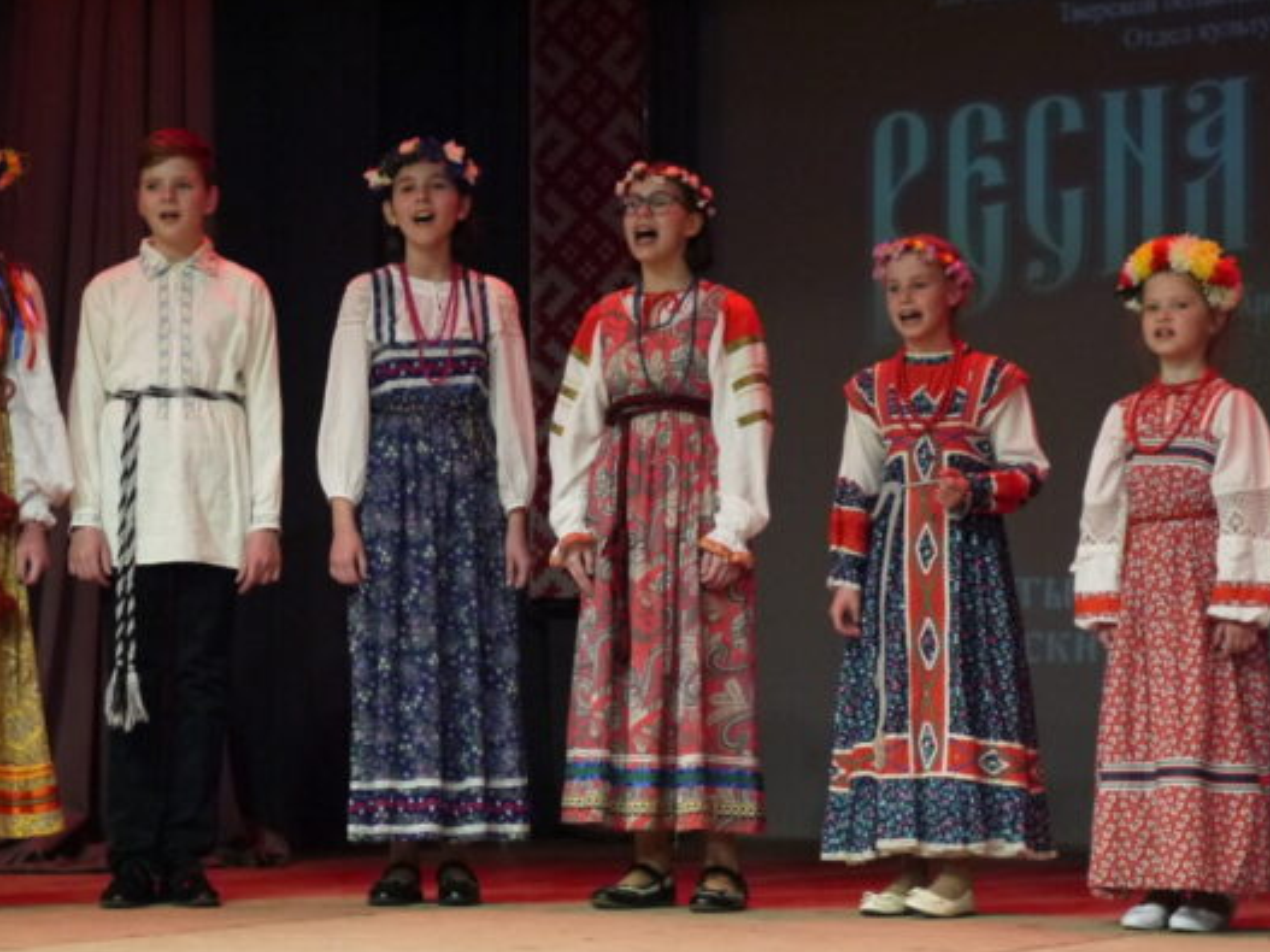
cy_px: 494
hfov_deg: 19.3
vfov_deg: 14.5
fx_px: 3741
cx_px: 535
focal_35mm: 102
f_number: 5.6
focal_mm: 42
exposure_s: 1/40
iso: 1600
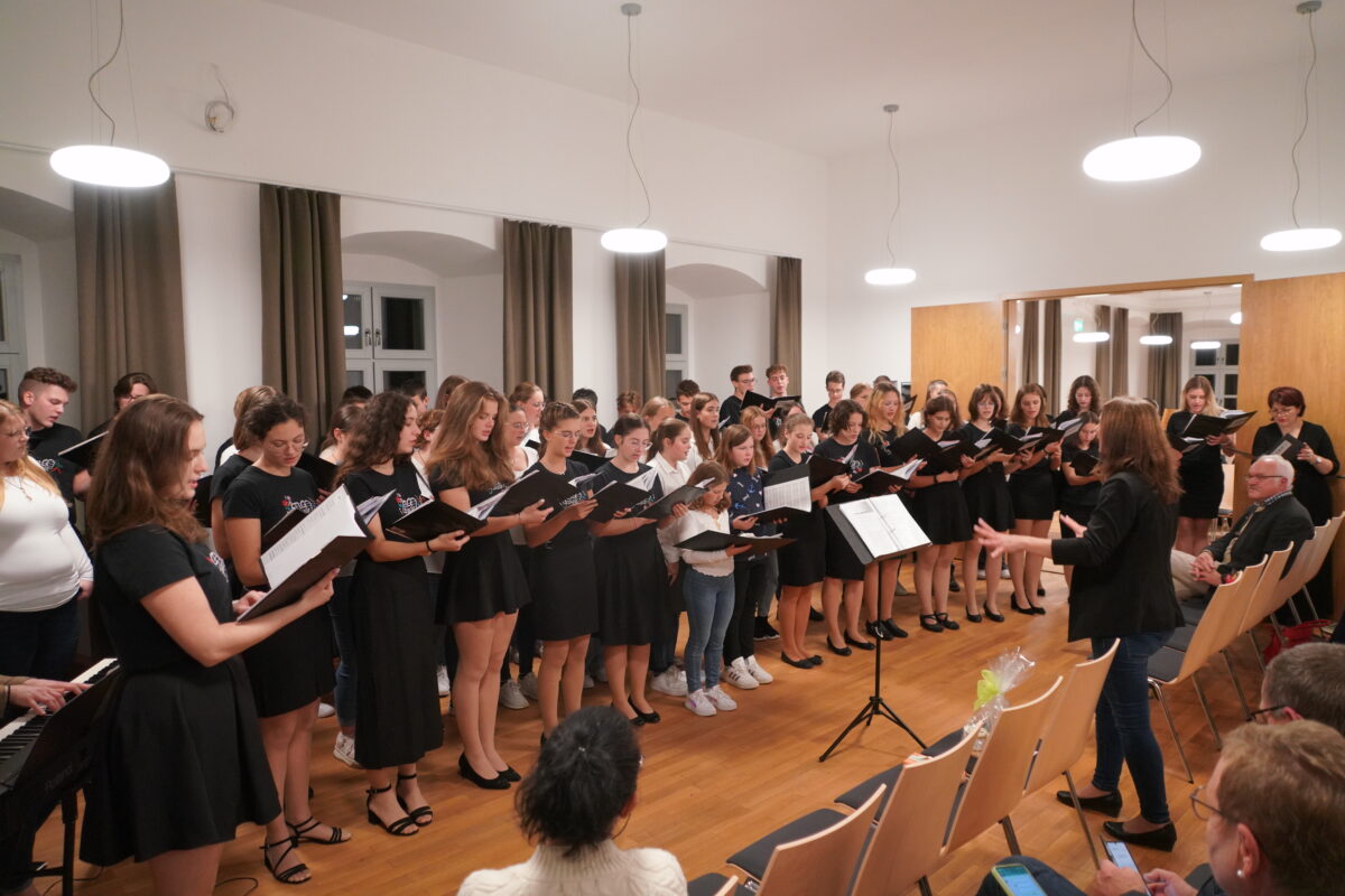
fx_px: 897
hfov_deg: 73.7
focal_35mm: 24
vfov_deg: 53.1
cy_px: 448
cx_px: 672
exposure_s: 1/160
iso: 5000
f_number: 4
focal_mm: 24
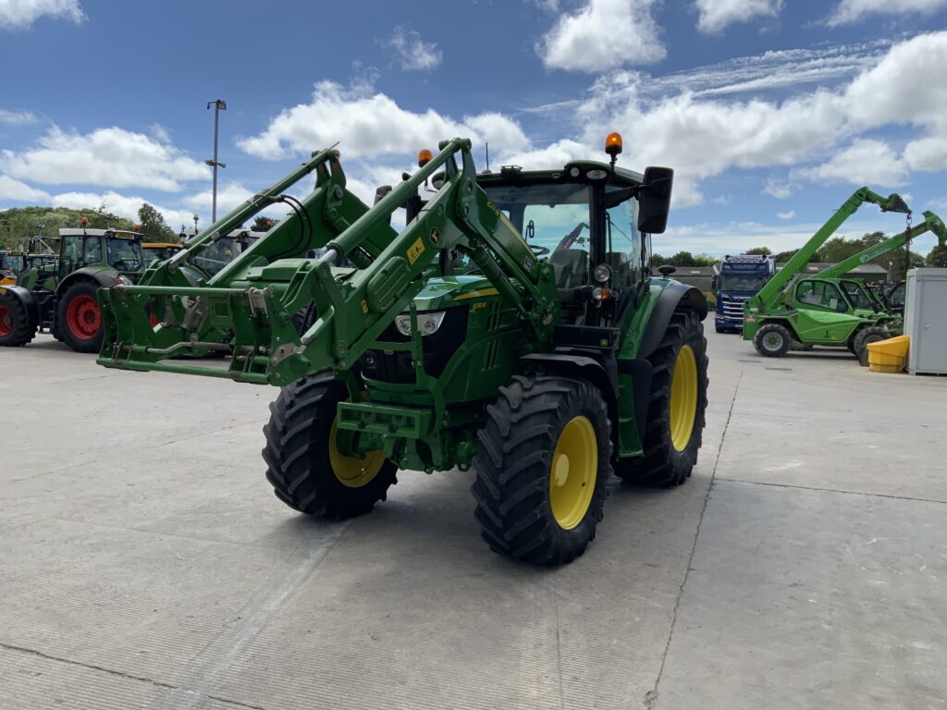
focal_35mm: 29
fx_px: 793
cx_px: 474
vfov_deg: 48.2
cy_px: 355
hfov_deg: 61.7
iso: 20
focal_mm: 3
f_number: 1.8
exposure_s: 1/2538
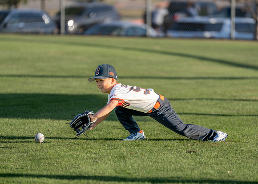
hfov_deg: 7.9
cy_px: 96
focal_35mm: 256
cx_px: 151
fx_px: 1872
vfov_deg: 5.6
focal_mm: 200
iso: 100
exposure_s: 1/1600
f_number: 2.8
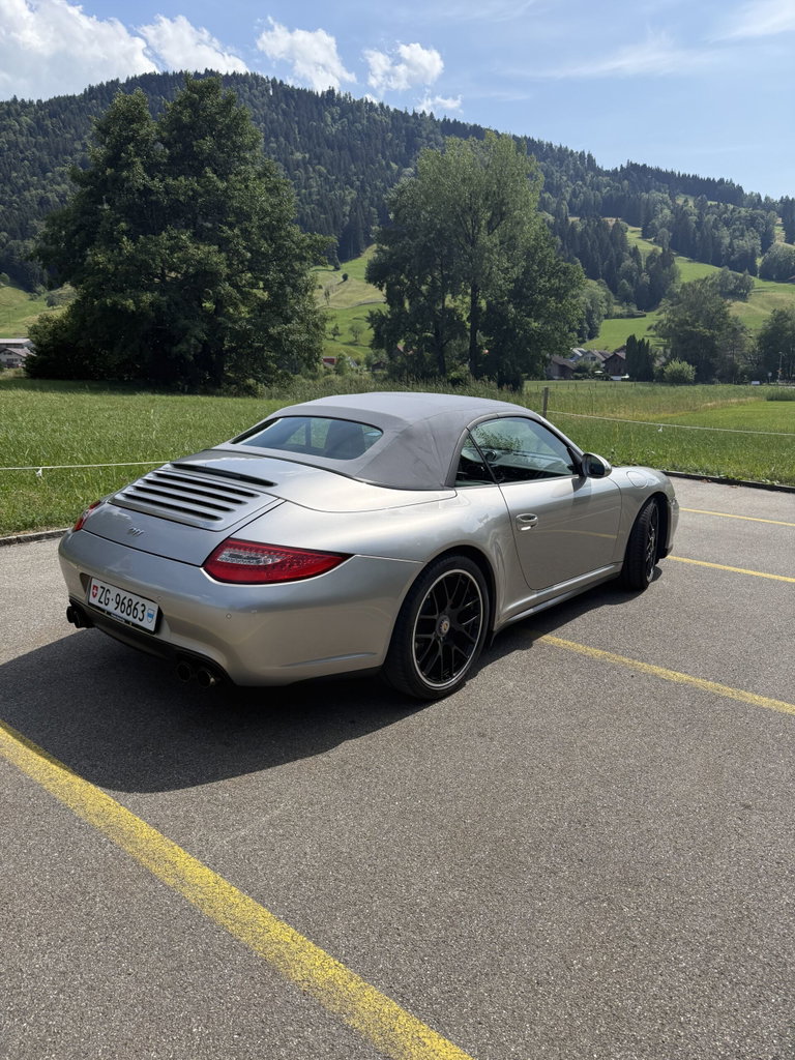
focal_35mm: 24
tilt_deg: -10.5
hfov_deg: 56.8
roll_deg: -1.5
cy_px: 530
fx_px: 735
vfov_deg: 71.6
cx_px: 398
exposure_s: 1/5319
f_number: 1.78
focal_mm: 6.76
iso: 100
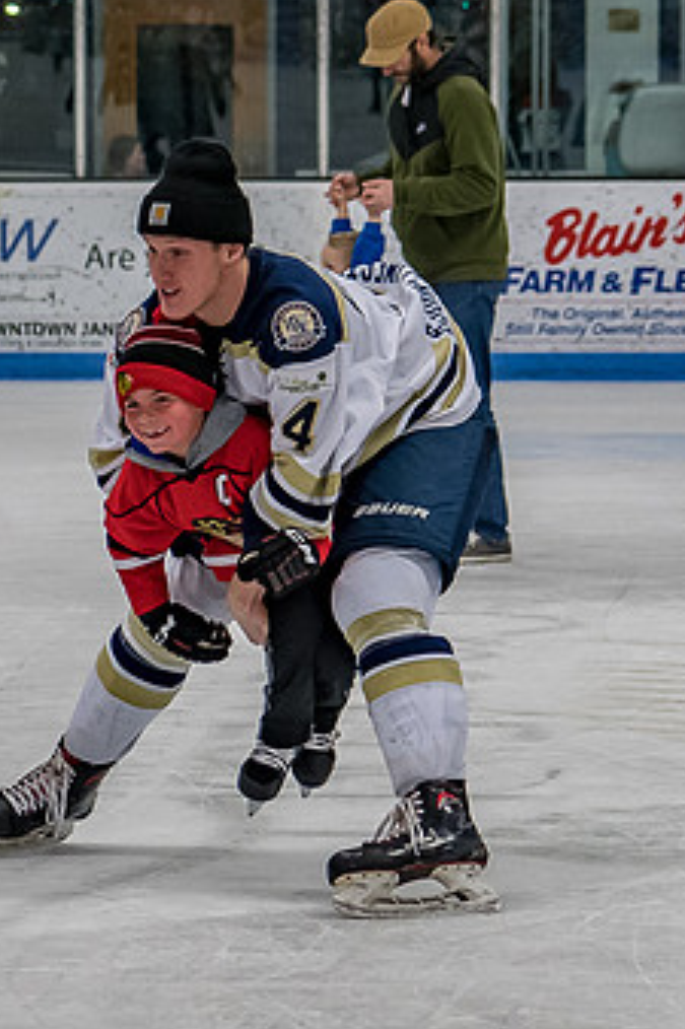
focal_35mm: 220
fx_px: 6285
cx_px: 257
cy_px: 502
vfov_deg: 9.4
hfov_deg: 6.2
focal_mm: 55
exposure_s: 1/500
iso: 640
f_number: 4
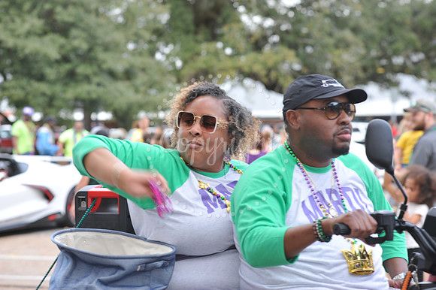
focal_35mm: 125
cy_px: 145
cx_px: 218
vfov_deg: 11.0
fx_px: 1513
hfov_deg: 16.4
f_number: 6.3
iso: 250
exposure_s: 1/80
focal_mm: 125
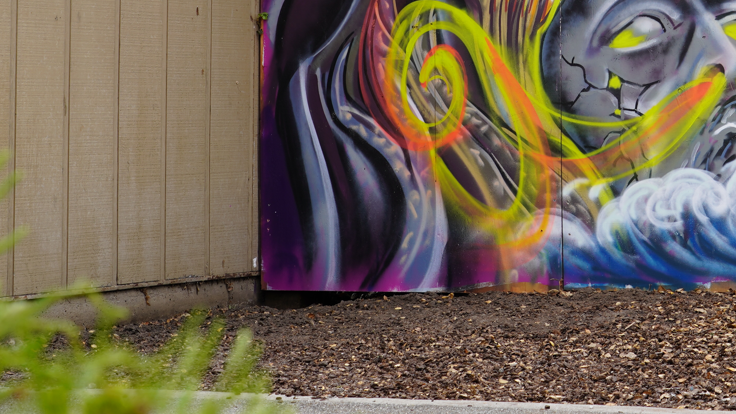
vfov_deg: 9.8
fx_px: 2381
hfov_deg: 17.4
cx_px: 614
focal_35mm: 122
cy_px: -41
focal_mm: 55
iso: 100
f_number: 7.1
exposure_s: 1/100
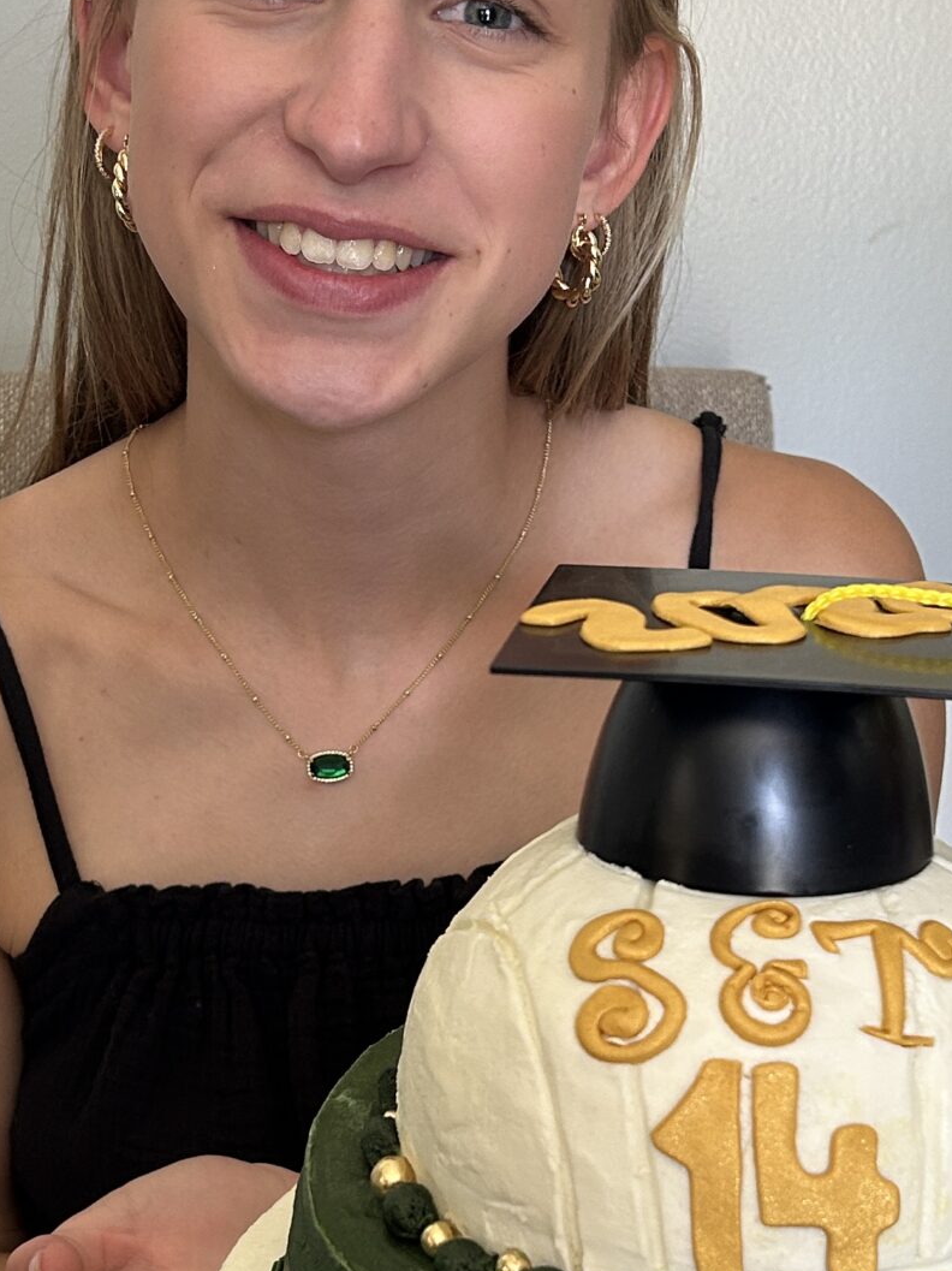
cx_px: 457
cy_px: 822
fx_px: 2312
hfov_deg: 23.3
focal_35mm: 63
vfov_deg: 30.6
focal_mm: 5.7
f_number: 1.5
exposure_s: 1/60
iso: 160
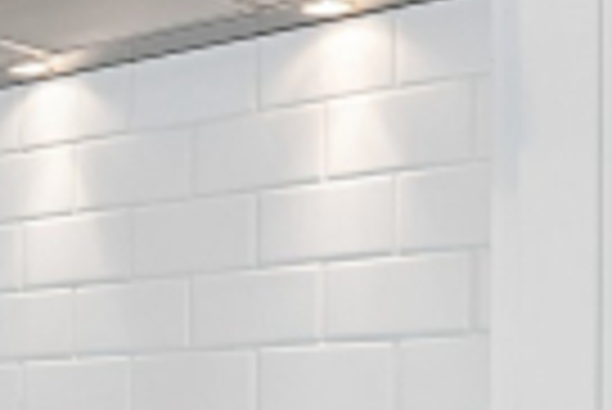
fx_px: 1498
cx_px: 36
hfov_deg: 22.4
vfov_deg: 15.2
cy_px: 446
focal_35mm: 88
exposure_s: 1/25
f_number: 8
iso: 100
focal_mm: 16
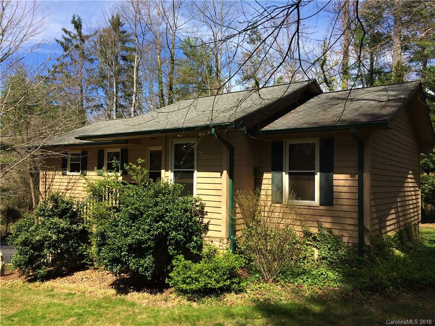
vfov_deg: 48.2
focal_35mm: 29
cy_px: 163
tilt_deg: +0.7
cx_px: 218
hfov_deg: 61.7
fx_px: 364
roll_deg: -0.6
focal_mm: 4.15
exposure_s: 1/1325
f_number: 2.2
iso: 32
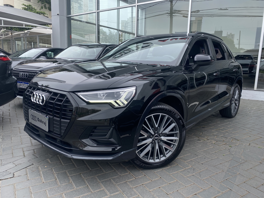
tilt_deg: -9.3
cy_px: 99
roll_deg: -2.0
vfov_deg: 53.1
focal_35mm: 26
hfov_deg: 67.3
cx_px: 132
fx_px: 198
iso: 32
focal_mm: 4.25
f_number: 1.8
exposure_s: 1/1063
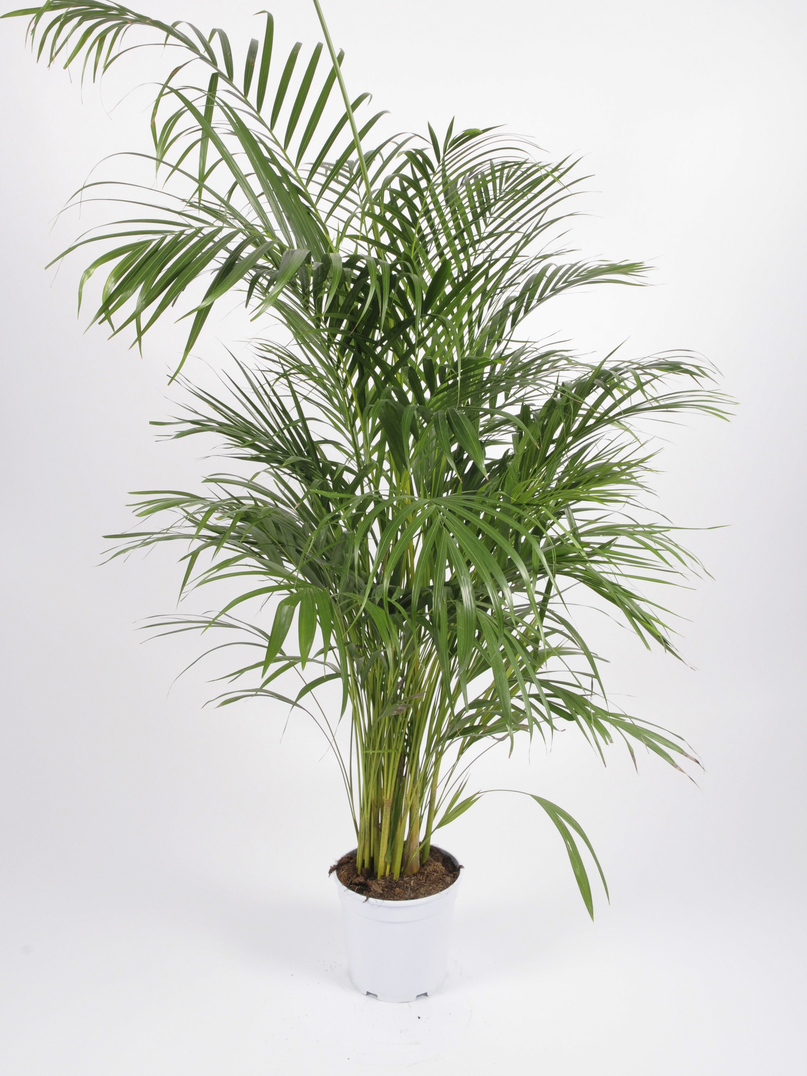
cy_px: 447
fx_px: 1212
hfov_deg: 36.8
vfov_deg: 47.7
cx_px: 392
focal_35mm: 39
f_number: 13
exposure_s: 1/125
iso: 250
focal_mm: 22
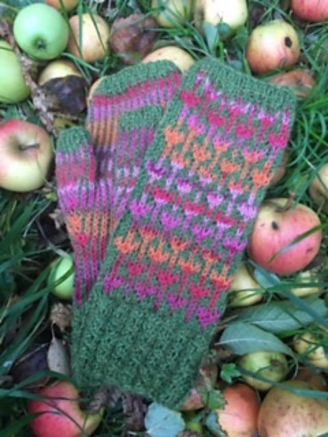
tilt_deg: -78.1
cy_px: 218
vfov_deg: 61.7
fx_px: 366
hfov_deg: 48.2
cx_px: 164
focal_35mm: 29
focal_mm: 4.15
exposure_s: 1/33
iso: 125
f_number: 2.2
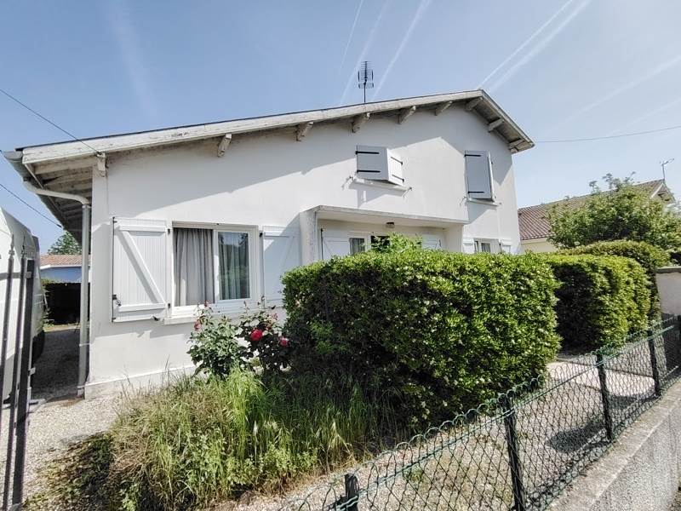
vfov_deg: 74.7
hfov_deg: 91.0
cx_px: 340
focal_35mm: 17
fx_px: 334
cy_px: 256
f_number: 2.2
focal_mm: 1.42
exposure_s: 1/2847
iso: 100
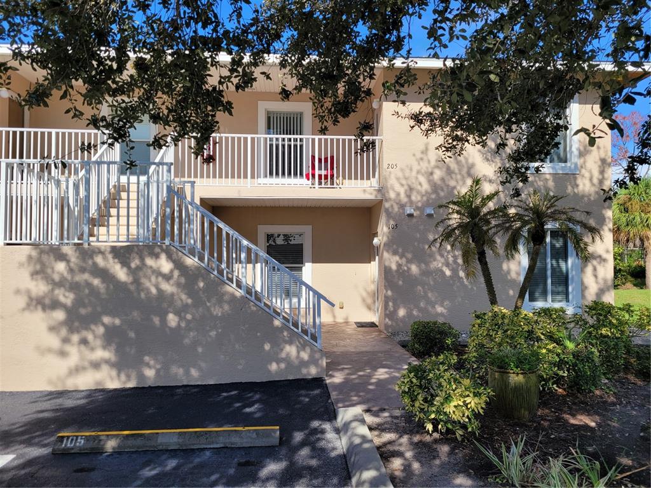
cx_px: 326
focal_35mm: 26
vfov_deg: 53.1
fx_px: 489
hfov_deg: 67.3
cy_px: 244
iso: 40
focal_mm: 5.4
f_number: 1.8
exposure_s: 1/1824
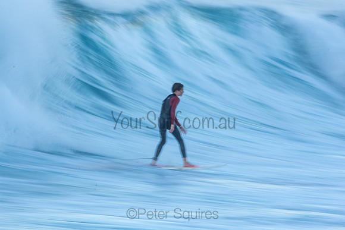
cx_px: 172
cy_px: 115
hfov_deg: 2.7
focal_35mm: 750
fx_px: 7189
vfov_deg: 1.8
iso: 100
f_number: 20
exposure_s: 1/20
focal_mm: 500
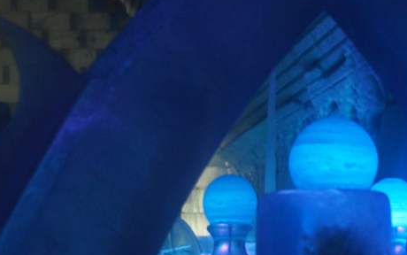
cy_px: 172
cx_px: 359
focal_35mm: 62
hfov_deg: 31.5
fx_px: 688
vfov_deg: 20.9
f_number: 5.6
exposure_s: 1/10
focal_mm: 28
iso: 500
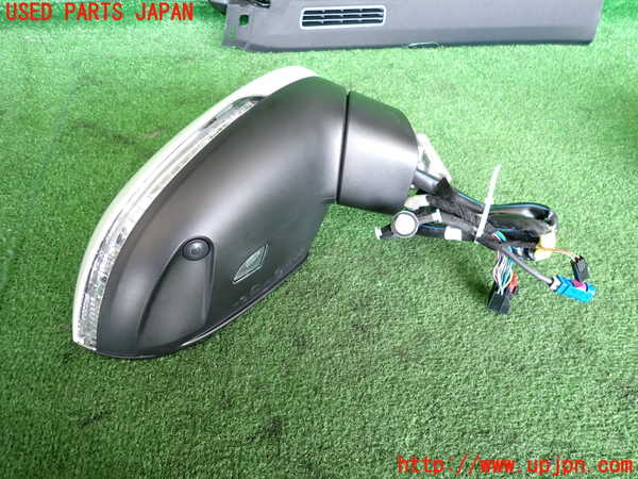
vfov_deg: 54.9
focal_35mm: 25
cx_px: 319
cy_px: 240
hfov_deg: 69.4
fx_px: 461
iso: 250
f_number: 2
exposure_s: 1/30
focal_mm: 4.5
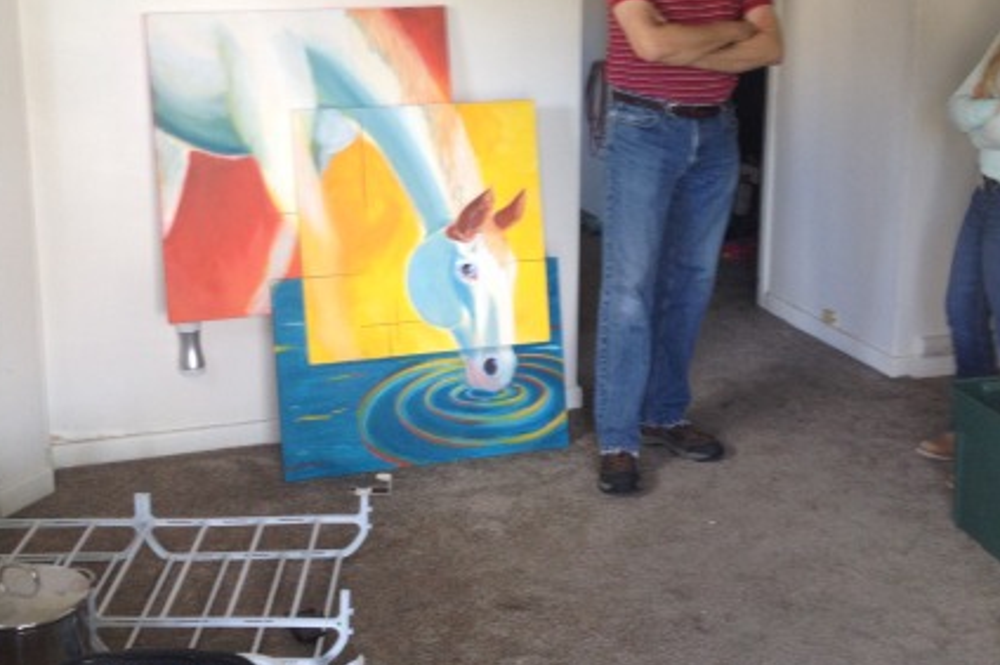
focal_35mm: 55
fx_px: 1527
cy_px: 245
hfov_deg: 36.3
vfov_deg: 24.5
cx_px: 474
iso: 64
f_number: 2.4
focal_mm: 4.28
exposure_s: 1/20
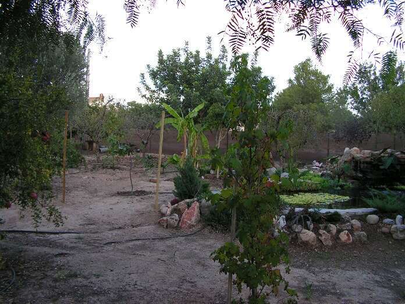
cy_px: 152
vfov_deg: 39.7
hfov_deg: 51.4
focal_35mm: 36
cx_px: 202
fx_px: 421
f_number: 3.2
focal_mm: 6
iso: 64
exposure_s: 1/125
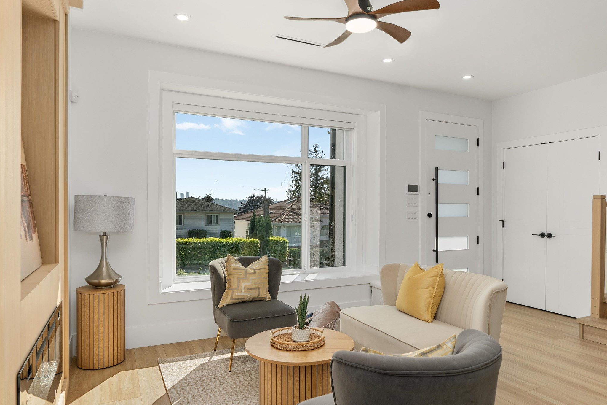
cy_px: 210
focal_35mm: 24
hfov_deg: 73.7
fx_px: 405
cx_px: 323
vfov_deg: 53.1
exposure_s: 1/30
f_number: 7.1
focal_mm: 16
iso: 200
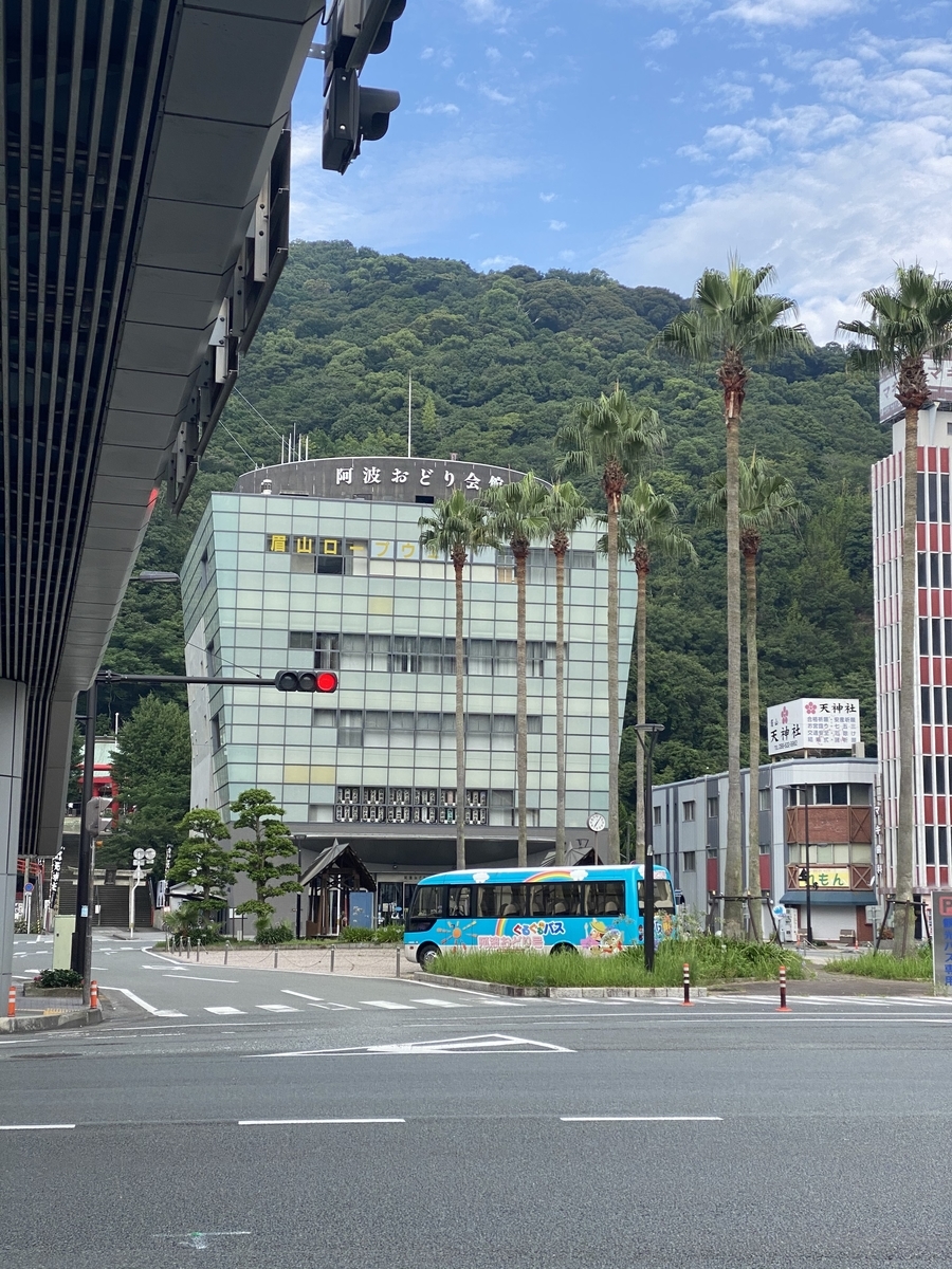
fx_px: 1907
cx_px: 476
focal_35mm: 52
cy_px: 634
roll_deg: -0.9
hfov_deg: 28.0
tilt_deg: +8.7
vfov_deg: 36.8
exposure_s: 1/578
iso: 20
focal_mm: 6
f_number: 2
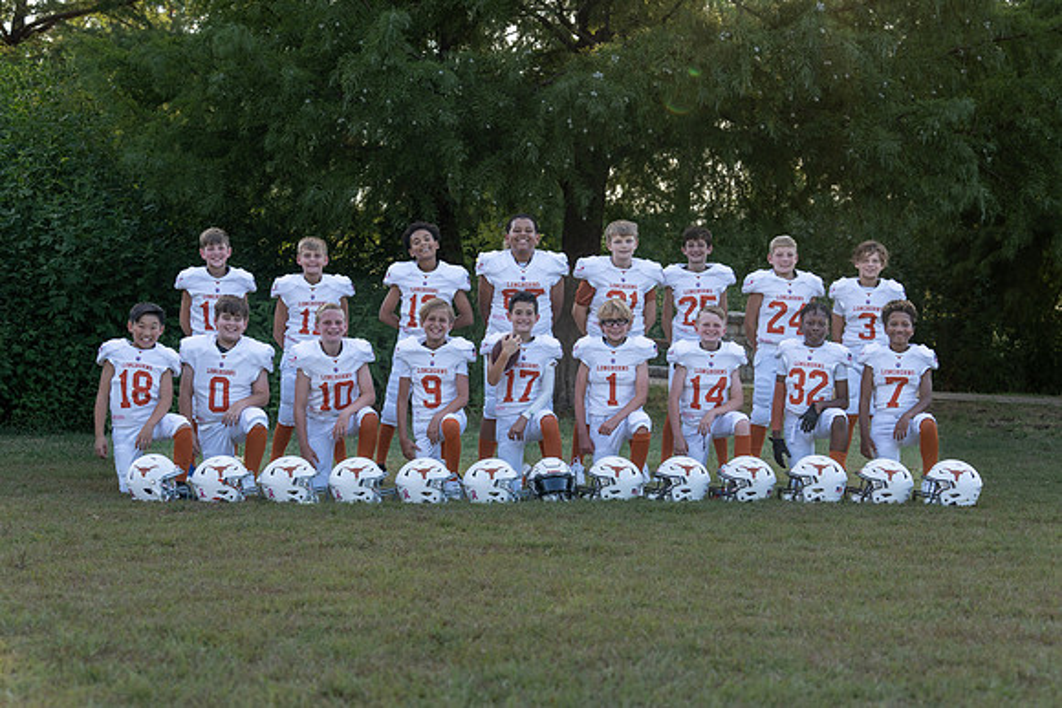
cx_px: 531
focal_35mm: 70
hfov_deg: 28.7
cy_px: 354
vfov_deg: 19.4
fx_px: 2074
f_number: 4.5
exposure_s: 1/400
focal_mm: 70
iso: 250
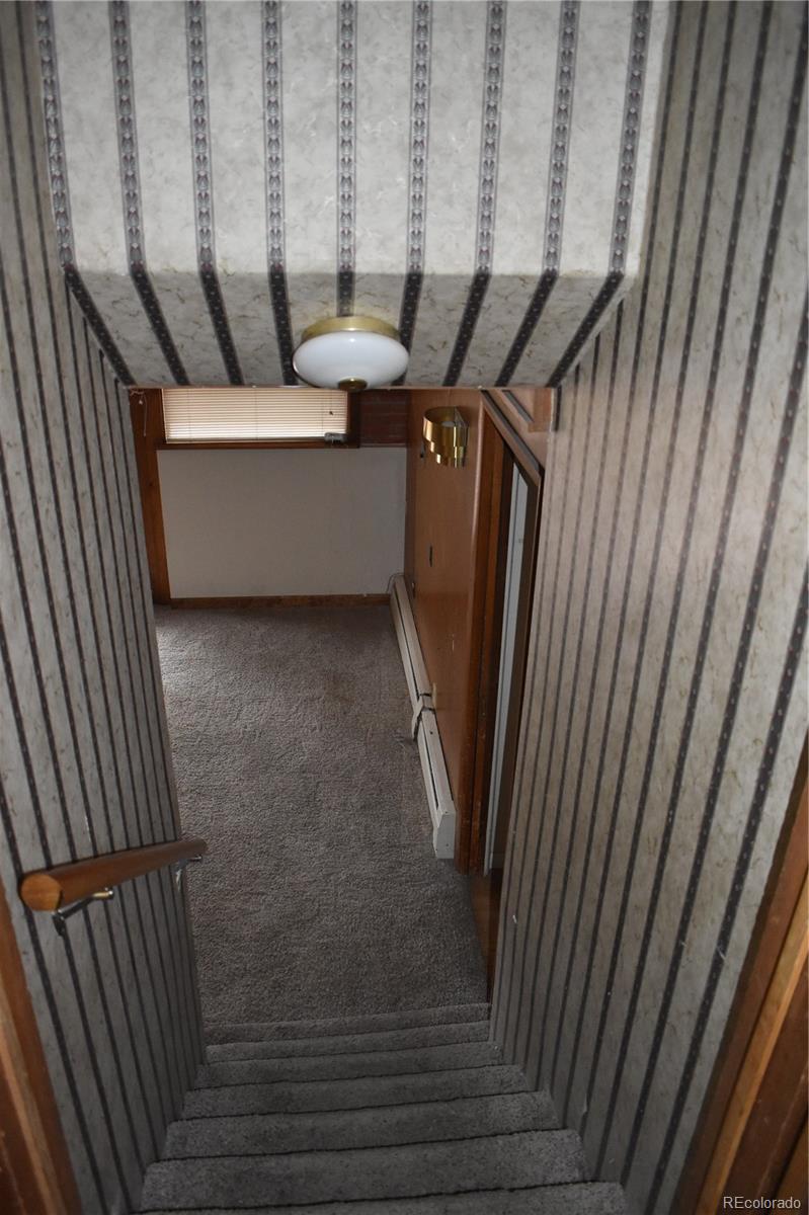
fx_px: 911
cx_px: 404
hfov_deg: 47.9
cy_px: 608
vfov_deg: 67.4
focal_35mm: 27
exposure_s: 1/200
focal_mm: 18
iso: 2500
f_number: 3.5
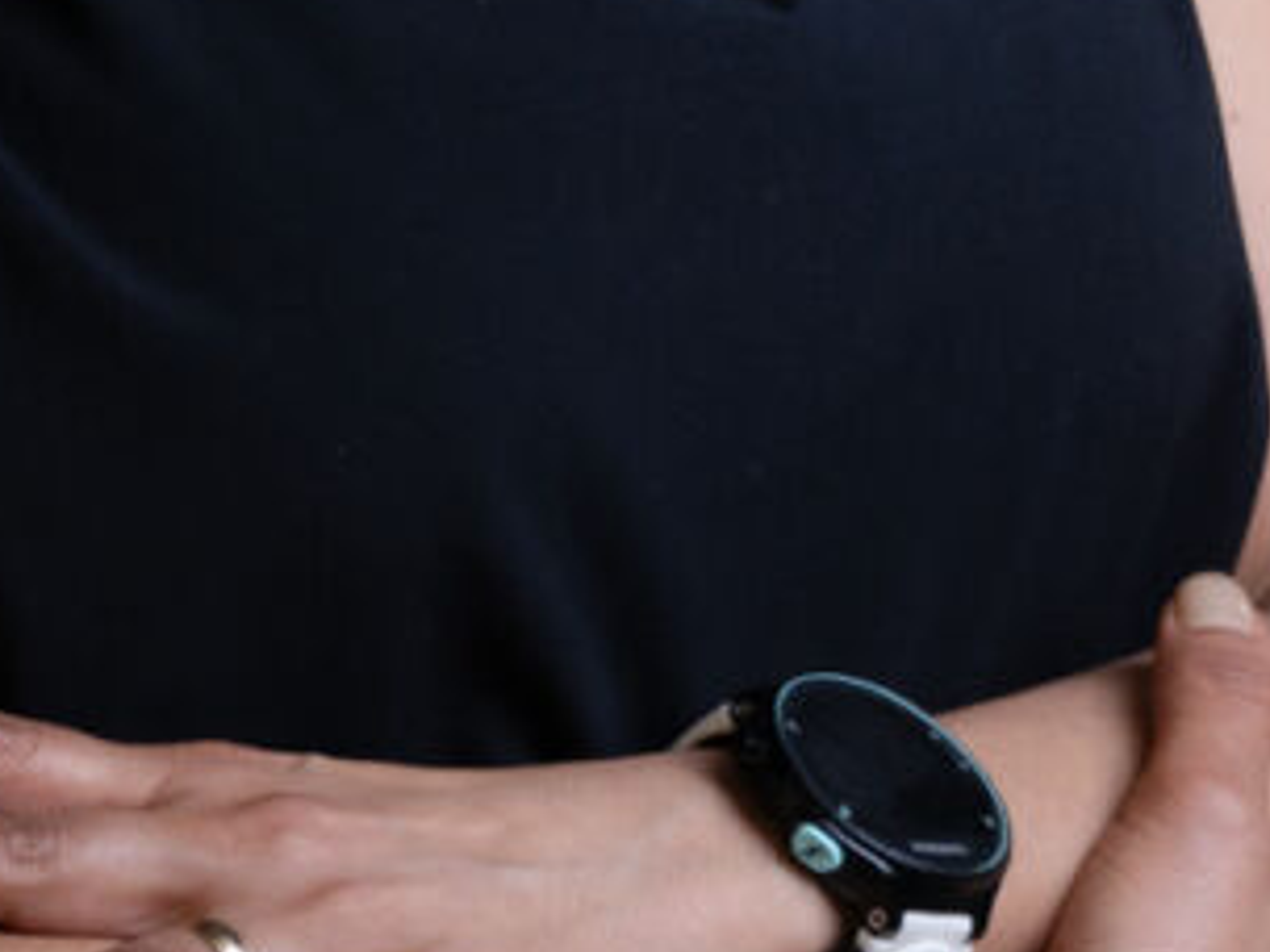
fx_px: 23701
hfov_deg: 3.1
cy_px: -608
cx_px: 155
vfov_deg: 2.3
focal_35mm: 646
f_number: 2.8
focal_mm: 108
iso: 320
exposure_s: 1/100
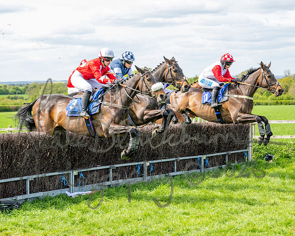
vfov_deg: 17.5
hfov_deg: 21.8
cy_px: 125
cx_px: 119
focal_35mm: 88
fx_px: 765
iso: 400
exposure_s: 1/1600
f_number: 3.5
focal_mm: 70
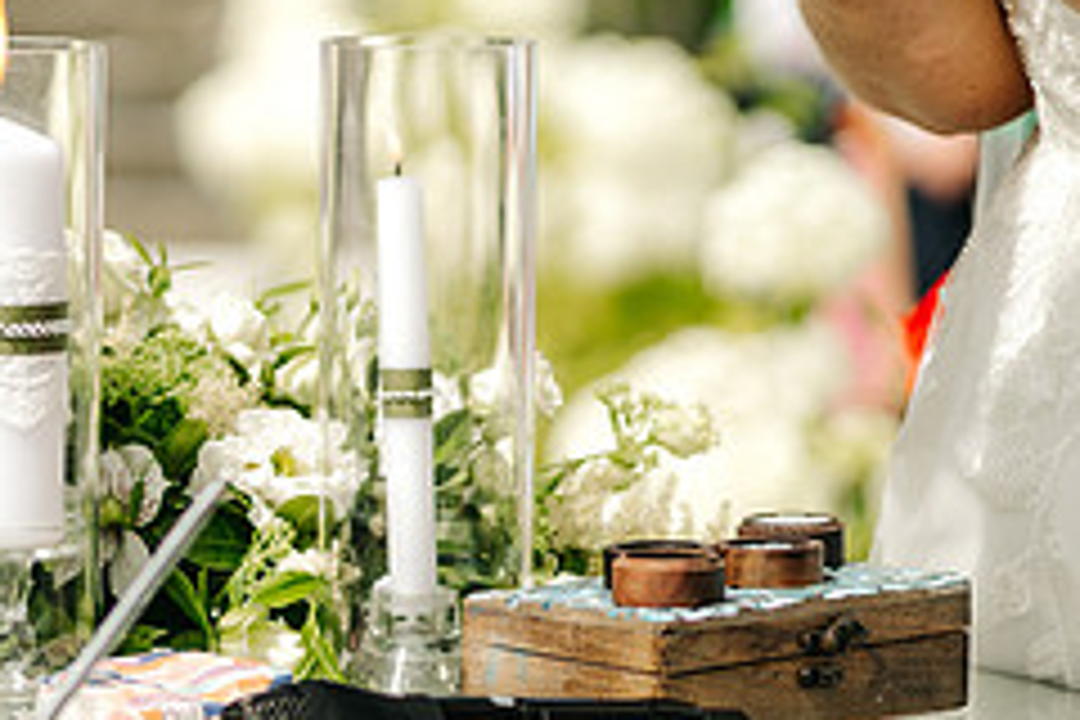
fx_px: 6390
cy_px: 196
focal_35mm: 213
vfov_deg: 6.4
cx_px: -45
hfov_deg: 9.6
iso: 100
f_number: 2
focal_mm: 85
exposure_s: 1/5000
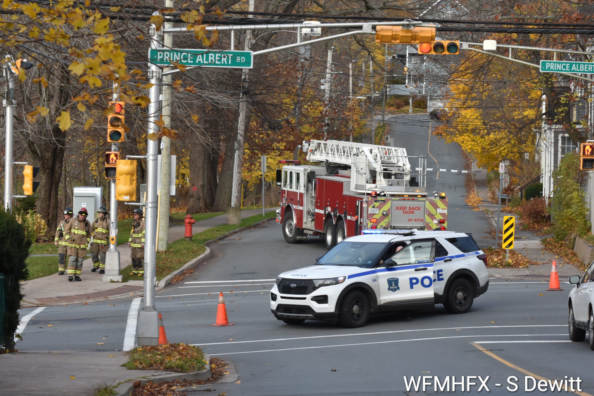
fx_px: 2277
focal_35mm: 138
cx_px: 297
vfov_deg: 9.9
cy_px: 198
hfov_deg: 14.9
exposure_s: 1/400
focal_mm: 92
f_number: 8
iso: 500
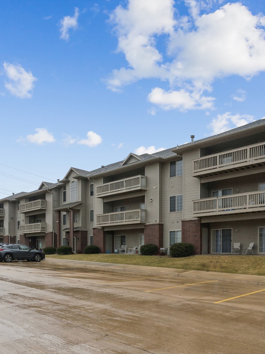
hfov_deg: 54.9
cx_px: 141
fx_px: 255
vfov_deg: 69.4
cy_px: 179
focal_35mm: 25
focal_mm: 17
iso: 800
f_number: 8
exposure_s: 1/1600
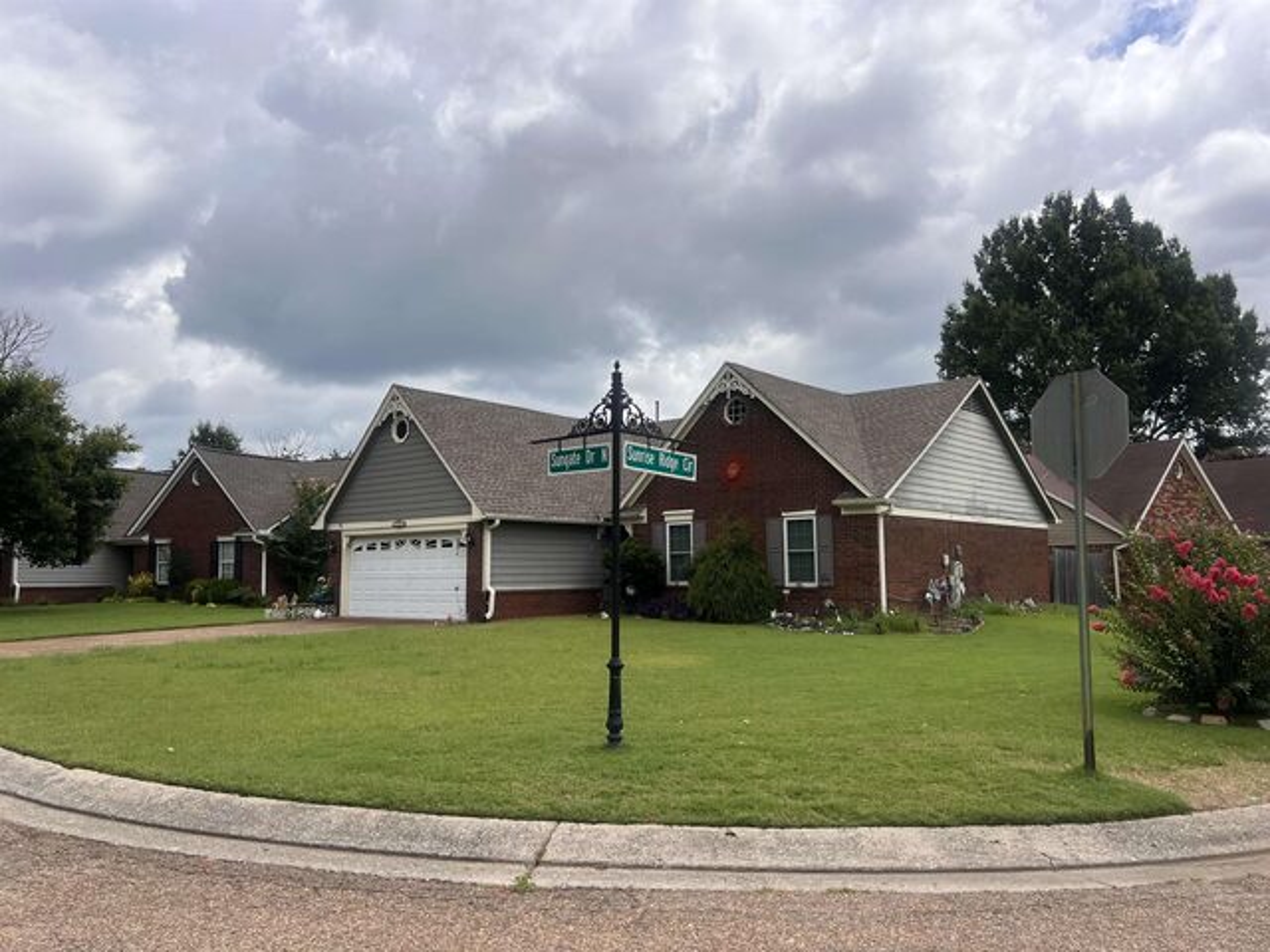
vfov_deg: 53.1
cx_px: 635
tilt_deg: +5.6
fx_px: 954
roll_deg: +1.6
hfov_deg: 67.3
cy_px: 476
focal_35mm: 26
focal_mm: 5.7
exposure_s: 1/5882
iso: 50
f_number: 1.5
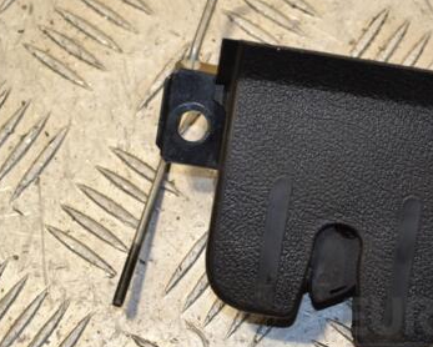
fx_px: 1716
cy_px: 150
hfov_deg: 14.3
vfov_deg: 11.5
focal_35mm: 134
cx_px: 319
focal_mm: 55
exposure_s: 1/80
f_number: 5.6
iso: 400
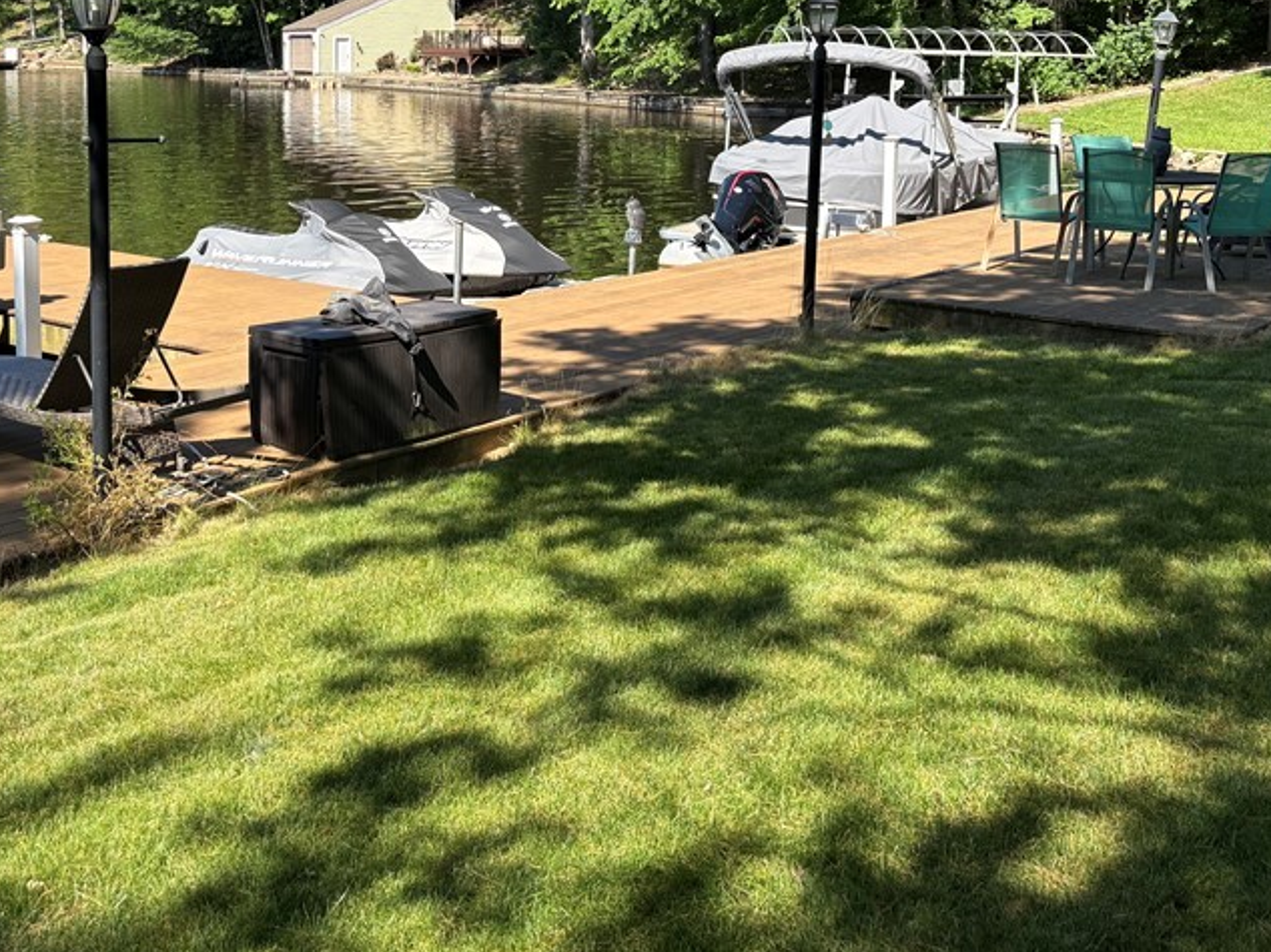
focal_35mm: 42
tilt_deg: -6.1
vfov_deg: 33.5
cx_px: 395
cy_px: 218
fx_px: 1542
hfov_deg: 44.0
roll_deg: +0.3
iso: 50
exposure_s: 1/1337
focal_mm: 5.96
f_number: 1.6
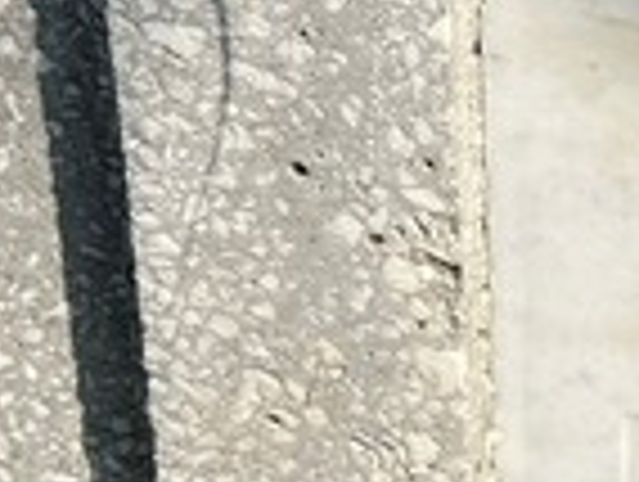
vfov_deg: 10.2
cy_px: 284
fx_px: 2700
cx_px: 1161
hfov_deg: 12.3
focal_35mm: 146
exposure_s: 1/5882
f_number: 1.5
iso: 50
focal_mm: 5.7
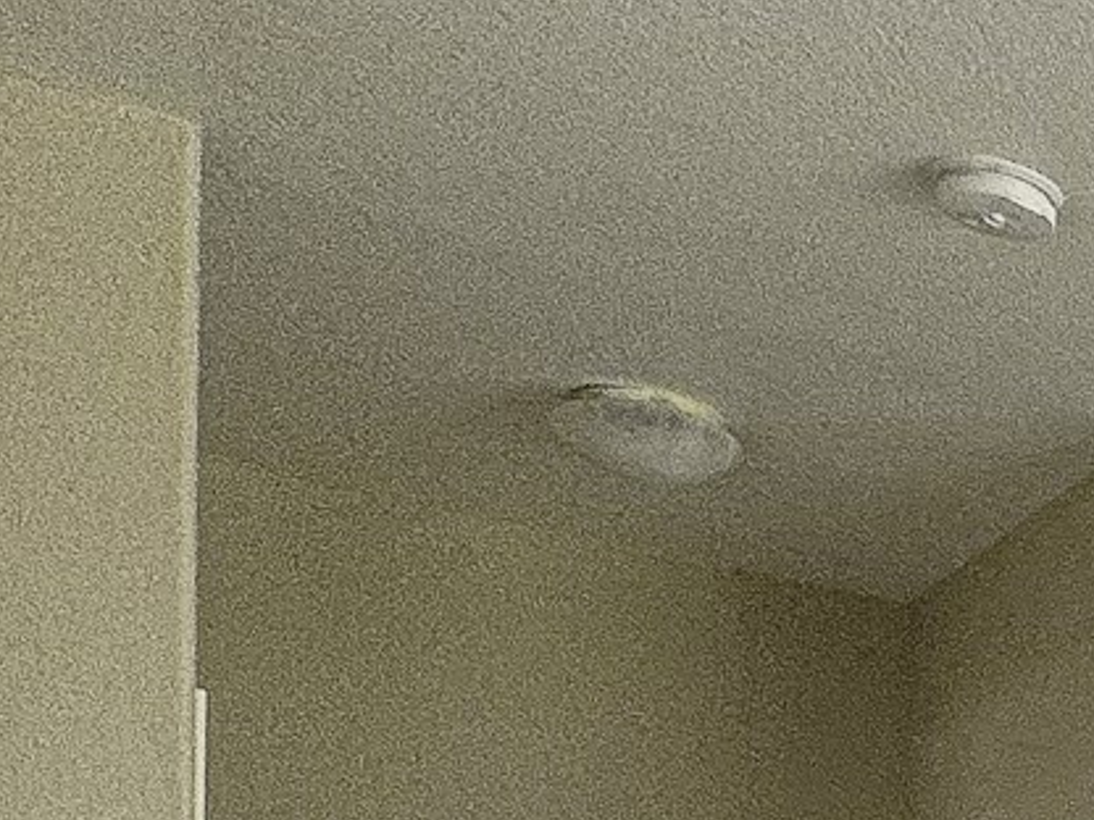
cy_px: 1443
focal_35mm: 69
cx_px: 2356
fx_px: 2181
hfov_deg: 17.2
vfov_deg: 17.6
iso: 100
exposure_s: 1/120
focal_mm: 2.22
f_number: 2.2
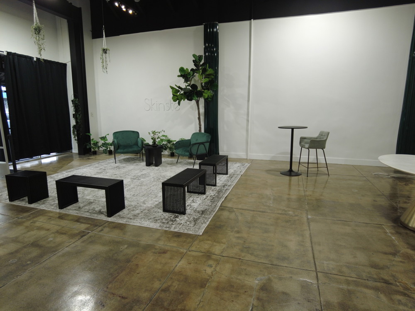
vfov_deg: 66.0
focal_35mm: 20
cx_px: 208
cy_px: 156
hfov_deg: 81.7
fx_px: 240
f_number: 1.8
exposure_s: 1/40
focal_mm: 4.4
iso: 100
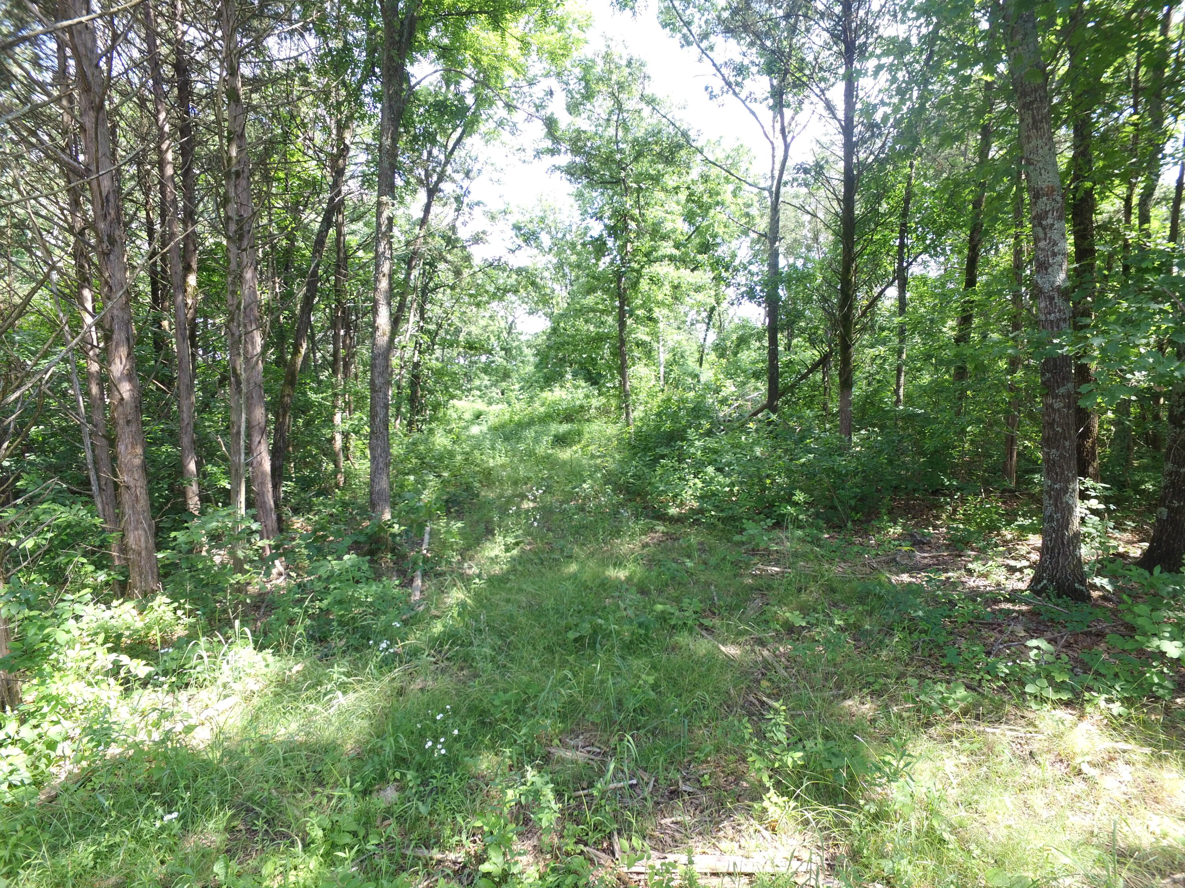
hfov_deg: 81.7
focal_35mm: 20
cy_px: 444
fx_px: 685
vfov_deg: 66.0
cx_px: 592
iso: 146
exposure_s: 1/100
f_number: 2.8
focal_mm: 3.61
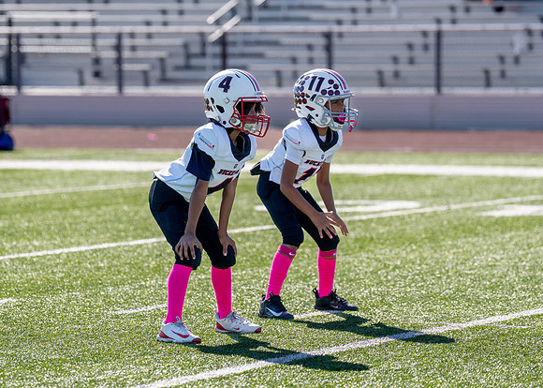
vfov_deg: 6.7
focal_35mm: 215
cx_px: 250
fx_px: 3312
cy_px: 185
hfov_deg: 9.4
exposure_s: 1/4000
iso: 320
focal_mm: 129
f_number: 2.8
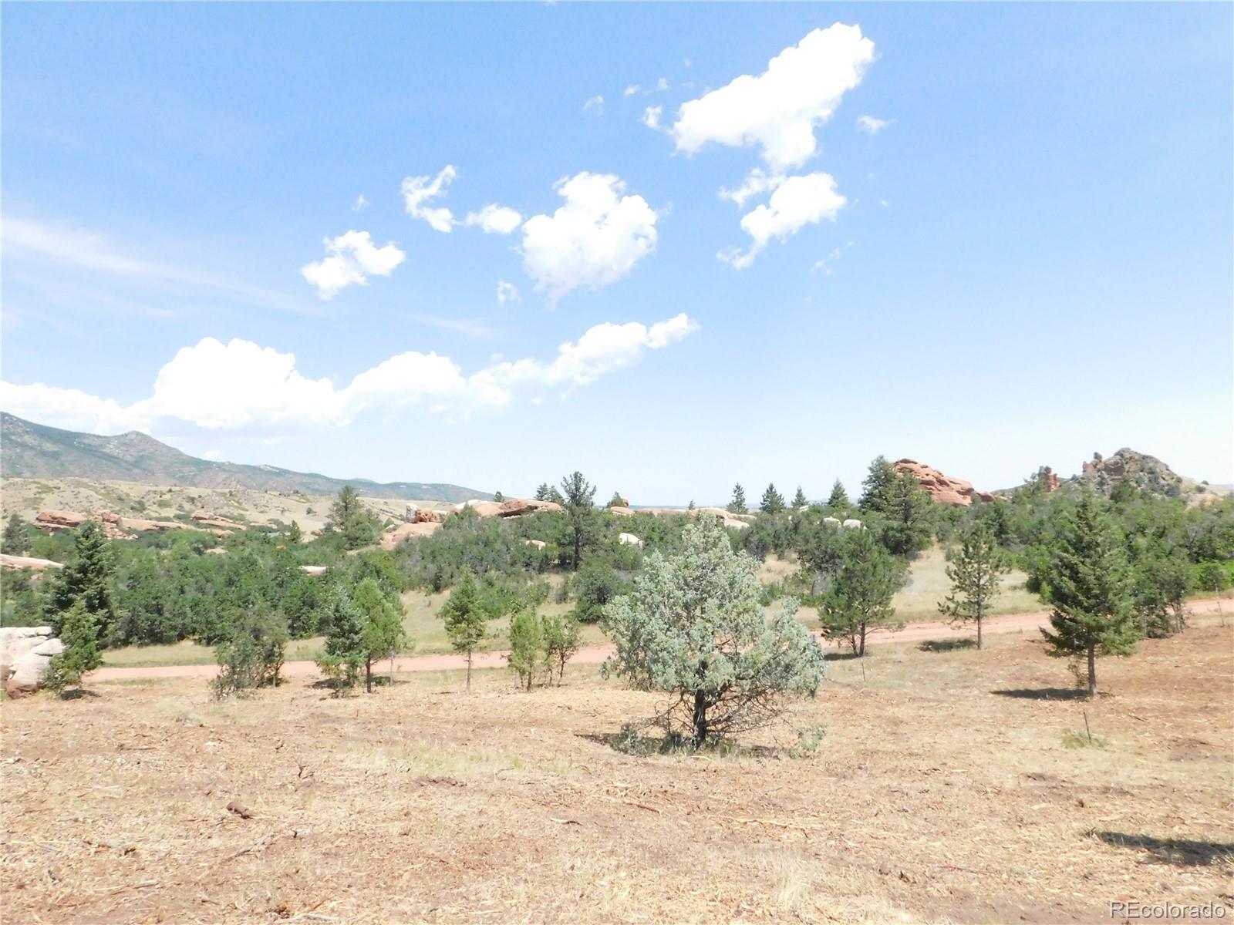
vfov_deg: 58.9
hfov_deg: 73.9
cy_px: 462
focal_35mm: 23
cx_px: 617
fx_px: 820
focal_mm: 4
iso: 800
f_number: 6
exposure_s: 1/1500
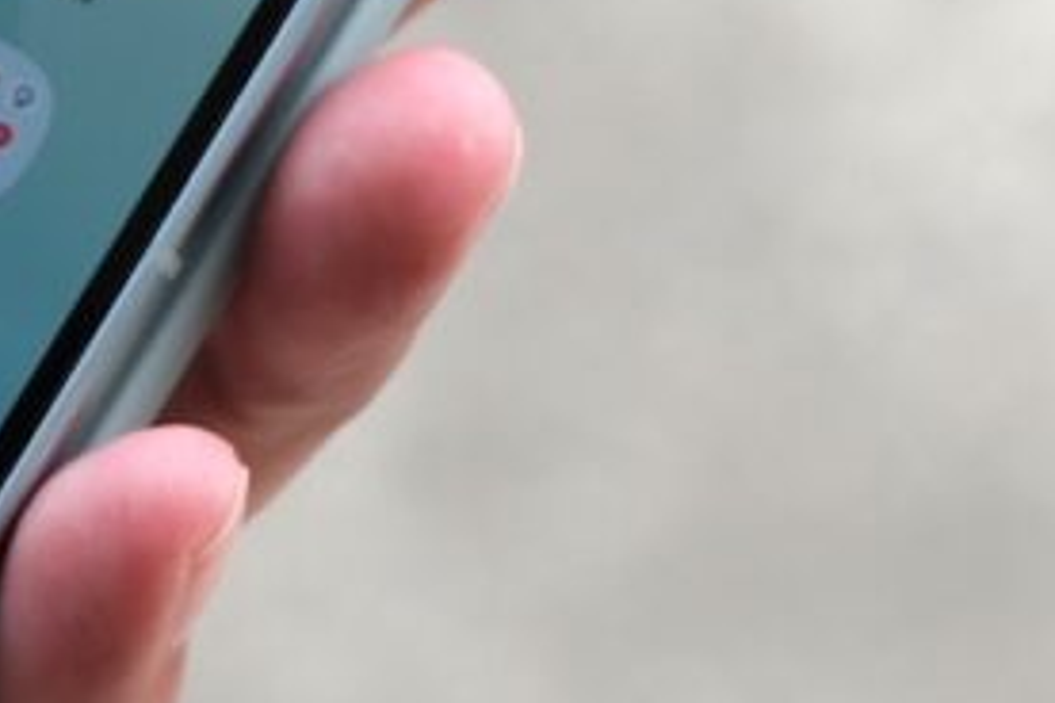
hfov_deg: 5.7
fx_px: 10578
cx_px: -134
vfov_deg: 3.8
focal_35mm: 361
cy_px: -363
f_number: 5
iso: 160
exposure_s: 1/250
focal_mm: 55
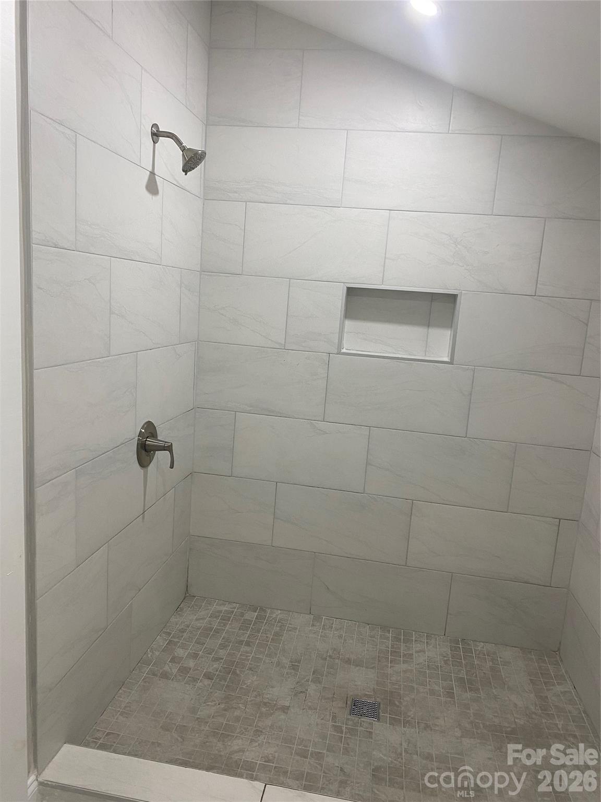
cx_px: 300
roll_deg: -3.8
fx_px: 602
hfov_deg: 53.1
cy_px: 401
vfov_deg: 67.3
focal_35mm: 26
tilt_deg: -8.5
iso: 80
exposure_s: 1/60
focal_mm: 4.25
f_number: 1.8
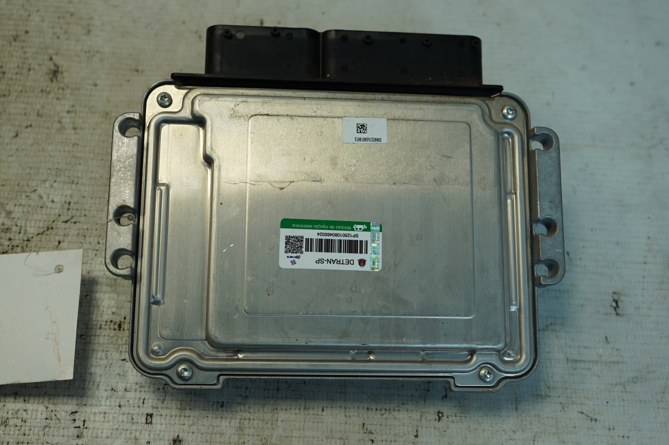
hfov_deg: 43.6
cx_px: 334
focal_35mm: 45
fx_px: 836
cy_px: 222
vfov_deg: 29.8
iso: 100
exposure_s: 1/60
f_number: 4
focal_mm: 30
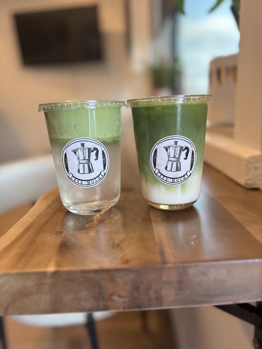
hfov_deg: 53.1
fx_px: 262
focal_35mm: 26
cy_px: 174
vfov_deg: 67.3
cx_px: 131
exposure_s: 1/120
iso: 100
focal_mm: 5.96
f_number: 1.6
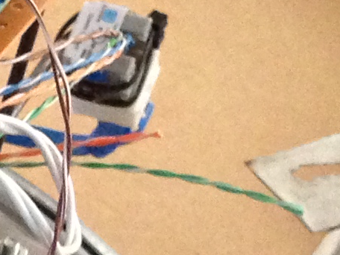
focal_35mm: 236
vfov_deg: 6.0
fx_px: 2318
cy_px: 608
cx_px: -523
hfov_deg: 7.7
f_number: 2.4
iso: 400
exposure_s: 1/17
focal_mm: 4.12
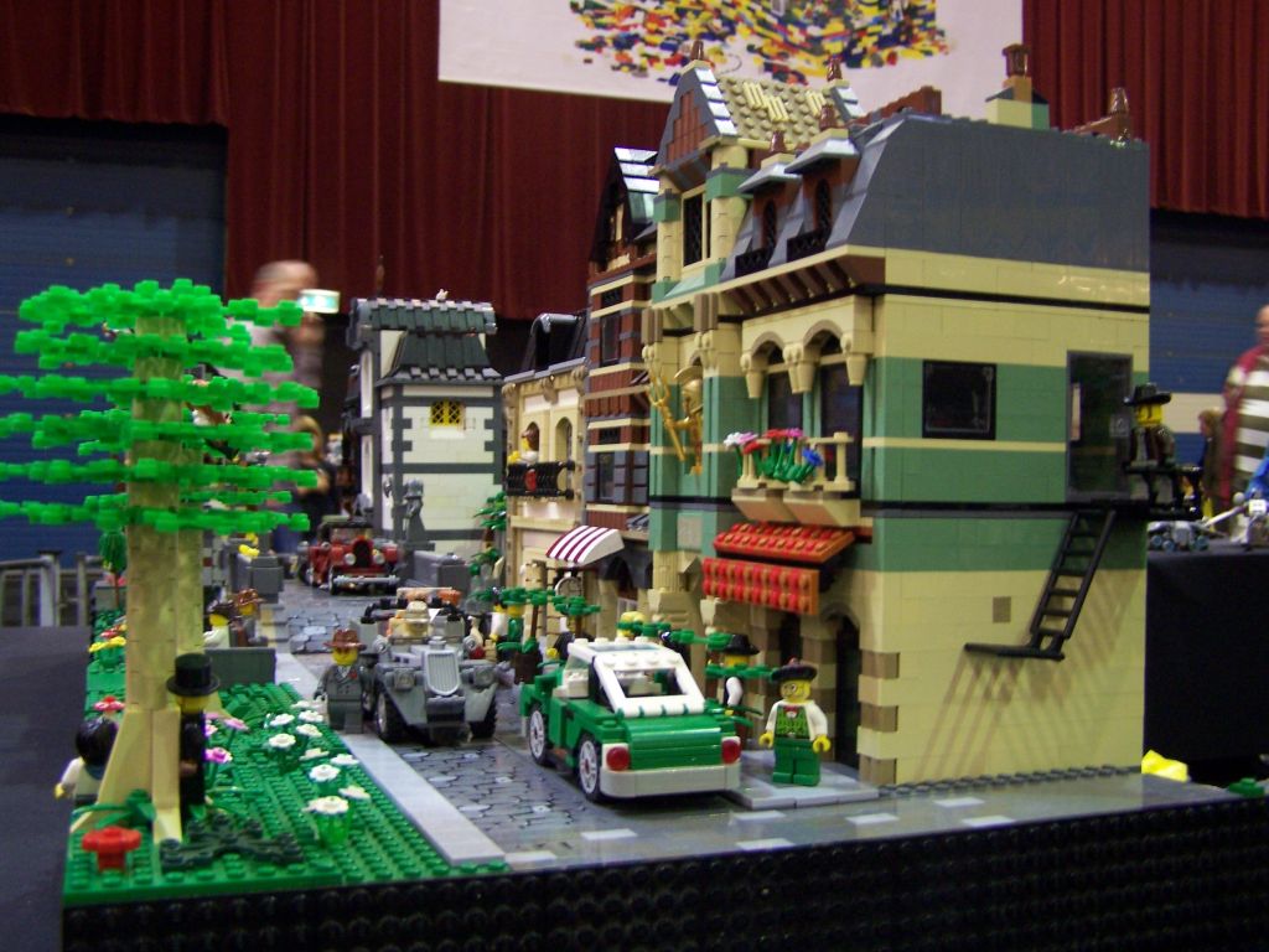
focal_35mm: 38
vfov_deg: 37.7
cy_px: 476
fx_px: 1393
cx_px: 634
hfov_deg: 49.0
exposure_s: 1/8
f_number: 2.8
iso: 140
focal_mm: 6.3
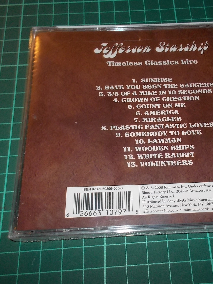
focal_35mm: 39
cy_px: 143
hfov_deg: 36.4
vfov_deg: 47.9
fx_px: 320
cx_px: 145
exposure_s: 1/30
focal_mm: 4.1
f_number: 3.3
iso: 200
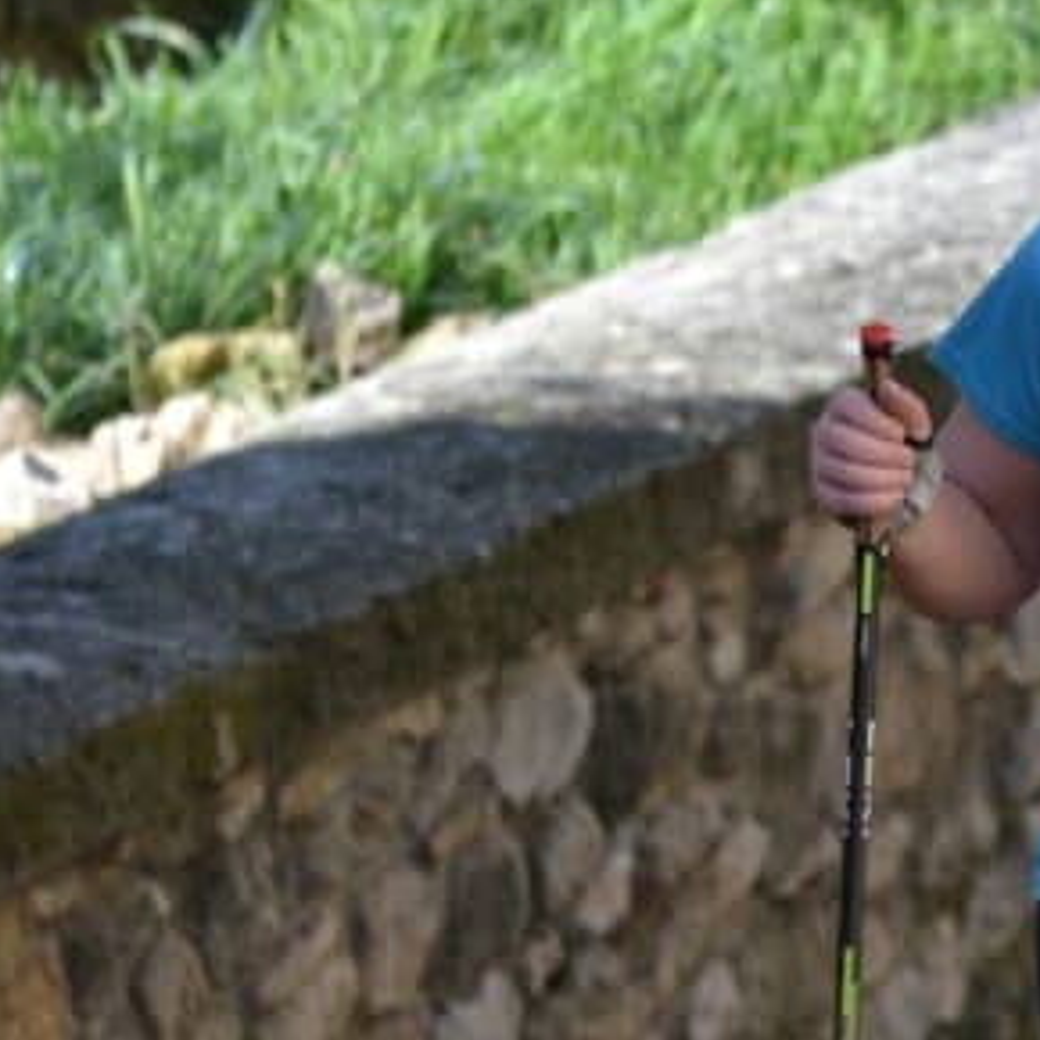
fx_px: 17199
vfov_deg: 3.5
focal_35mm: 506
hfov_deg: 3.5
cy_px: 527
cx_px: 1248
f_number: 5
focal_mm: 150
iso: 400
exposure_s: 1/640
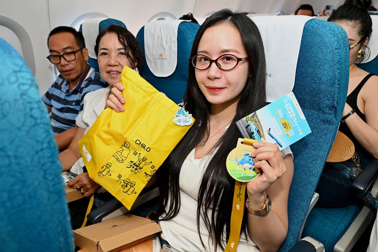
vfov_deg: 49.6
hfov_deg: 69.4
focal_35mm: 26
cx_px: 189
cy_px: 126
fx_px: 273
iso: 1600
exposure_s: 1/200
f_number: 6.3
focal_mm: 26
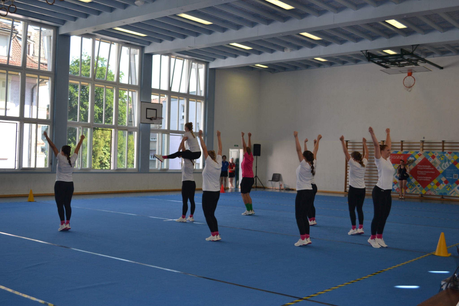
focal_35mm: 39
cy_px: 153
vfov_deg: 34.2
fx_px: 497
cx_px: 230
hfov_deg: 49.6
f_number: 4.2
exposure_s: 1/125
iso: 160
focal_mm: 26
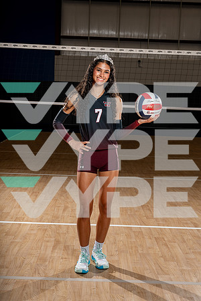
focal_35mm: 52
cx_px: 100
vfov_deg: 38.2
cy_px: 150
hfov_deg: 26.0
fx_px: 435
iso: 100
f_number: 8
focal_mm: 52
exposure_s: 1/250
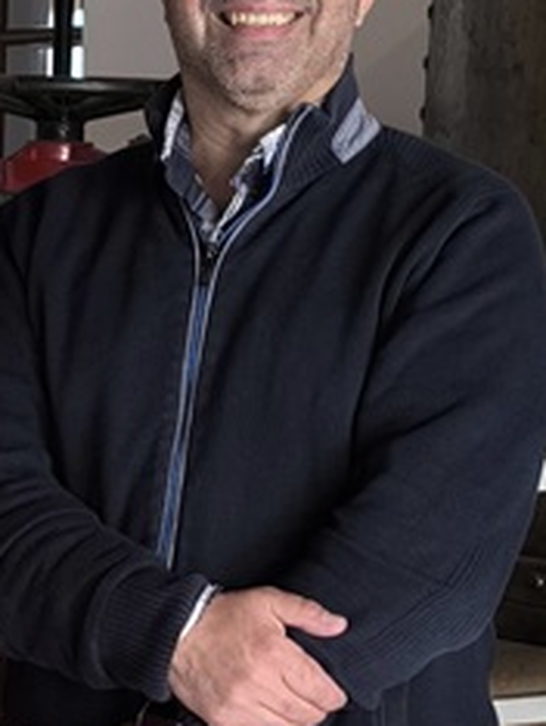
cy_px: 746
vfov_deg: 14.8
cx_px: -3
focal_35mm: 131
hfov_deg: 11.2
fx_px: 2750
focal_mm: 6.14
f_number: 1.65
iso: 320
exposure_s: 1/100
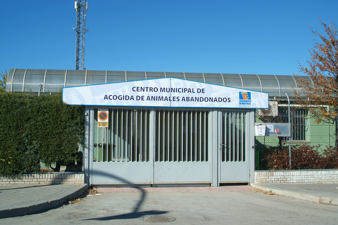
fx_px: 394
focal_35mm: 42
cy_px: 112
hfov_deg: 46.4
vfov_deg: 31.9
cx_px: 169
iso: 200
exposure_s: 1/250
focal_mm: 28
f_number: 8
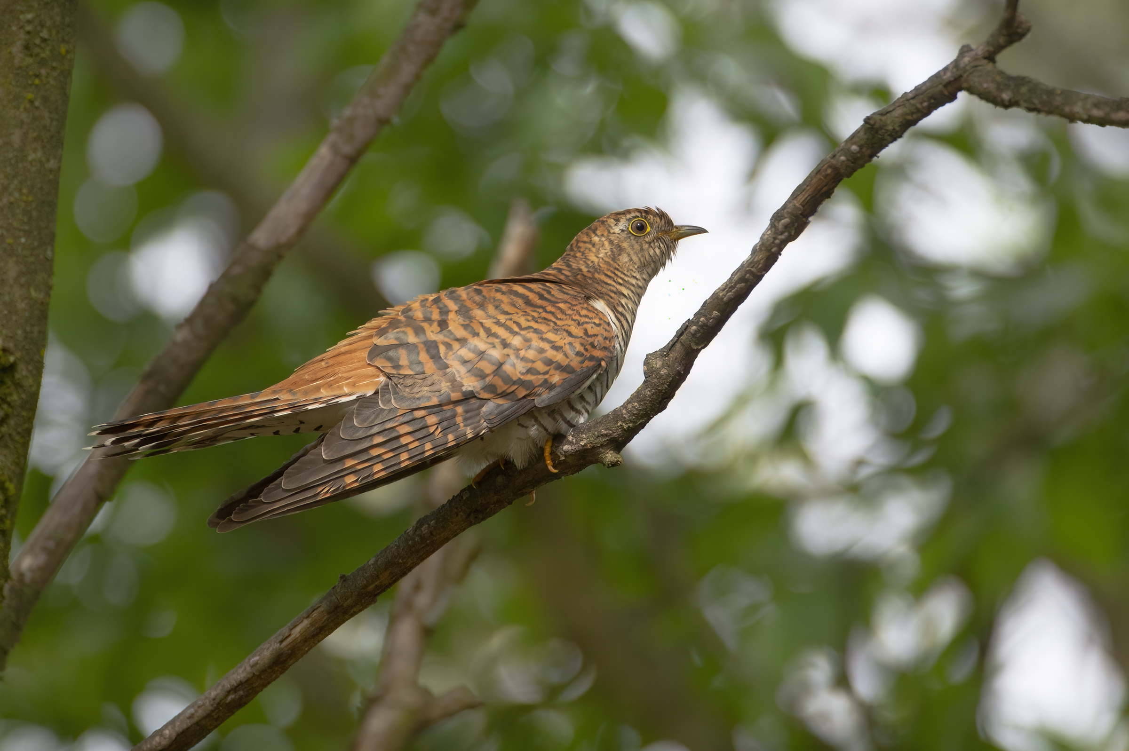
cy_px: 376
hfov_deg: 3.8
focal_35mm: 550
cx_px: 564
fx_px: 17237
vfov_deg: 2.5
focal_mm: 550
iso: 2000
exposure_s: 1/2000
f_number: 5.6
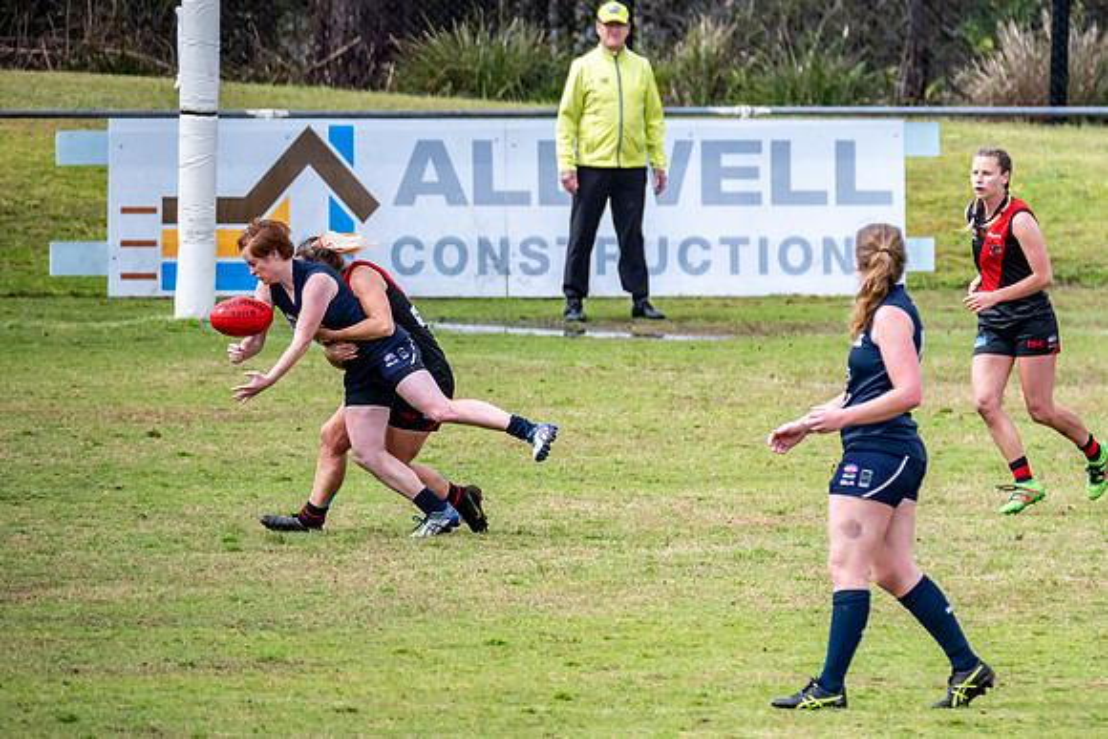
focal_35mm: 835
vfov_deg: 1.6
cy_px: 374
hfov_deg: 2.5
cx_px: 394
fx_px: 25716
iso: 1250
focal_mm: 420
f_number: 7.1
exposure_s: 1/2000
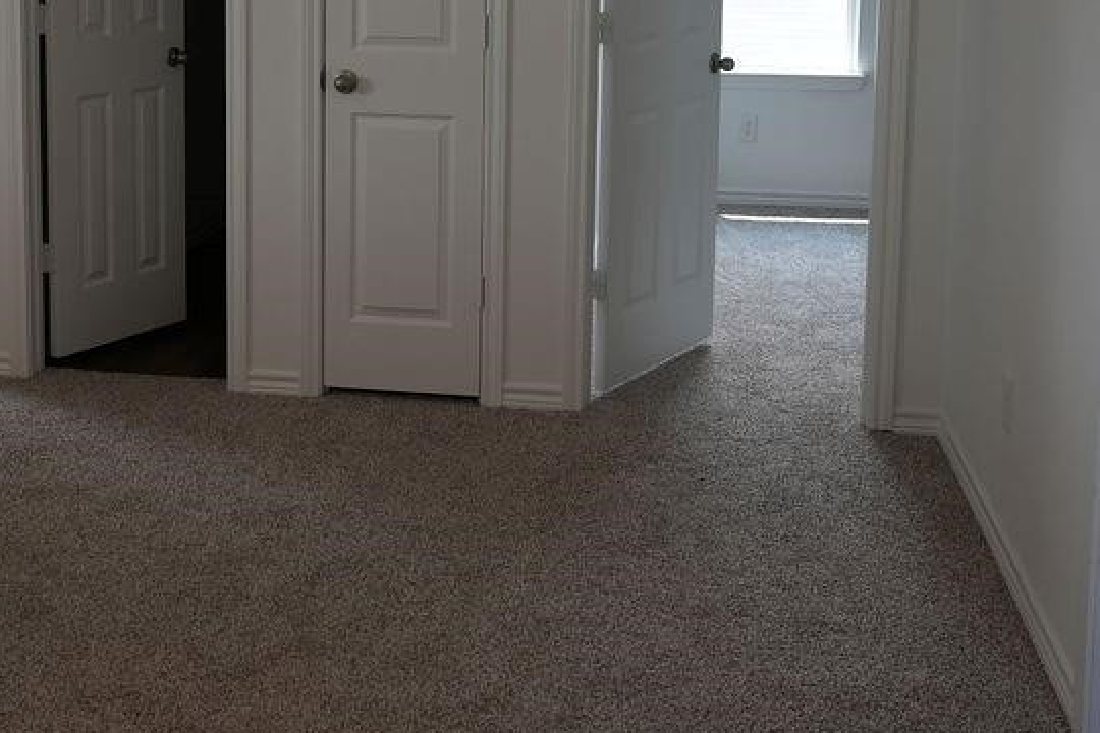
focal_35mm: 55
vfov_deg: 23.9
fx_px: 1680
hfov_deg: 35.7
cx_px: 318
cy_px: 70
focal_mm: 29
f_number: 4
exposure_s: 1/160
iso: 320
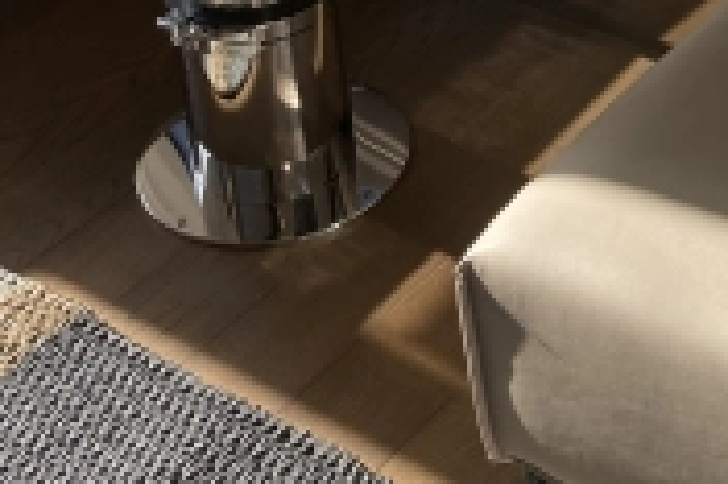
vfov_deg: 13.8
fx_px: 1838
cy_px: -300
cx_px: 480
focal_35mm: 91
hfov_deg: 22.3
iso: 20
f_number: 1.8
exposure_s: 1/322
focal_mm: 3.99
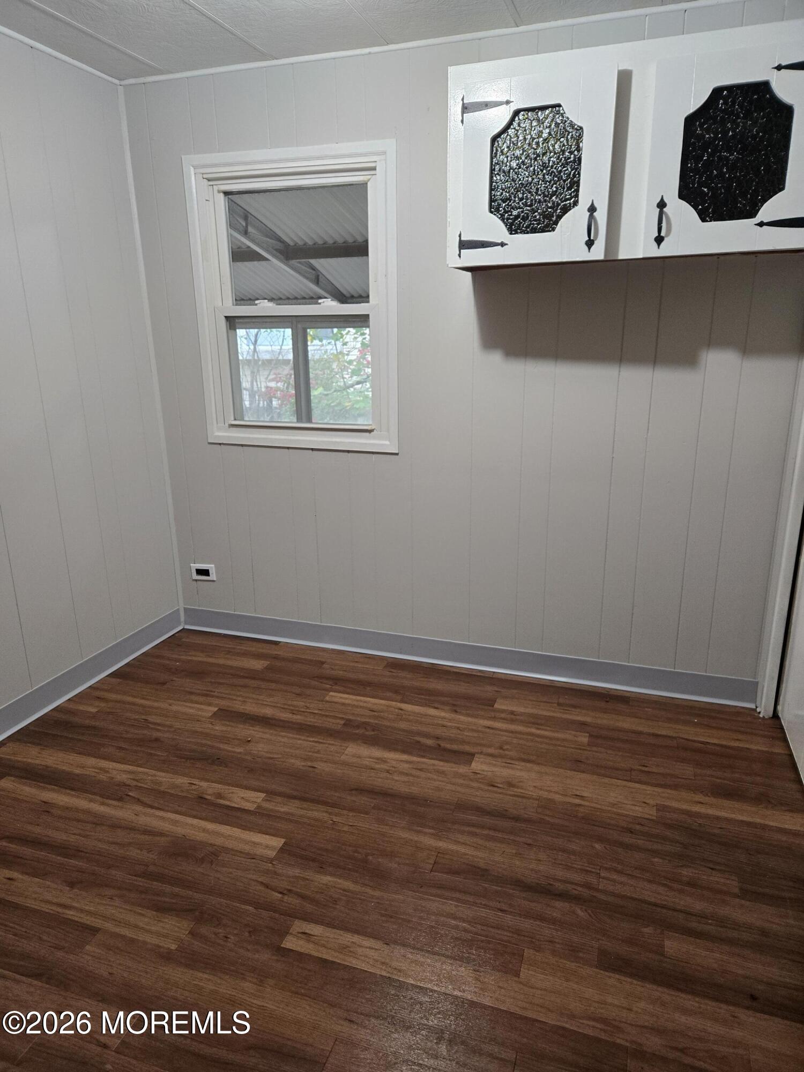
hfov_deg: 58.9
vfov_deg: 73.9
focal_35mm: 23
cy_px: 536
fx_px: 712
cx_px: 402
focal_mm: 5.4
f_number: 1.8
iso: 250
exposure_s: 1/120
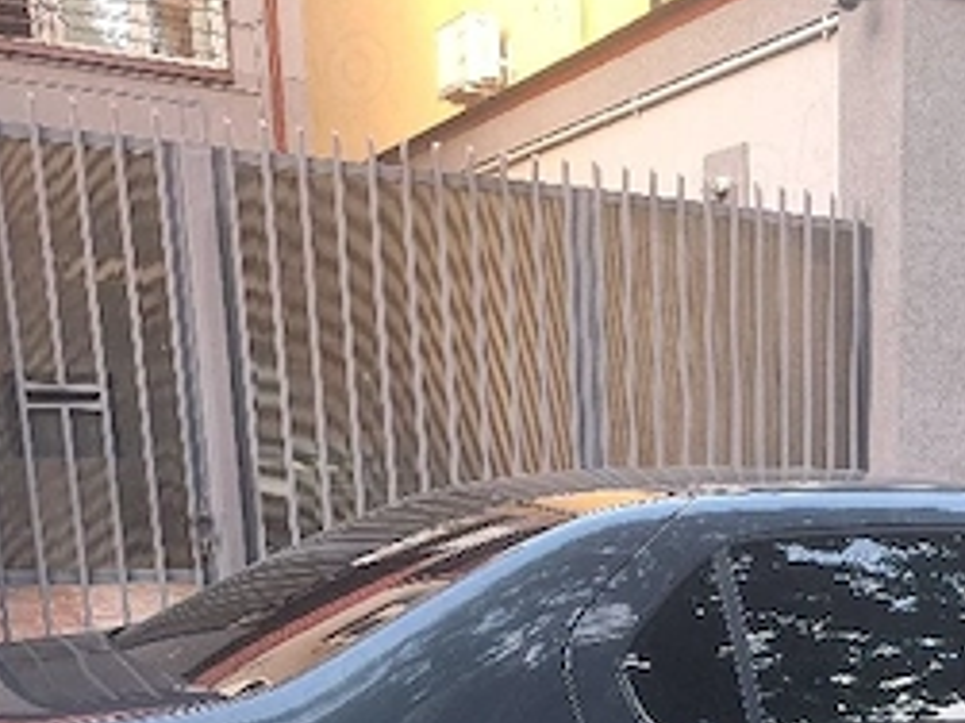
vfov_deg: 24.4
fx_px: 1533
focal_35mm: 55
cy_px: 835
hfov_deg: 32.9
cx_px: 892
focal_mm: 5.54
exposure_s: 1/50
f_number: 1.8
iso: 160
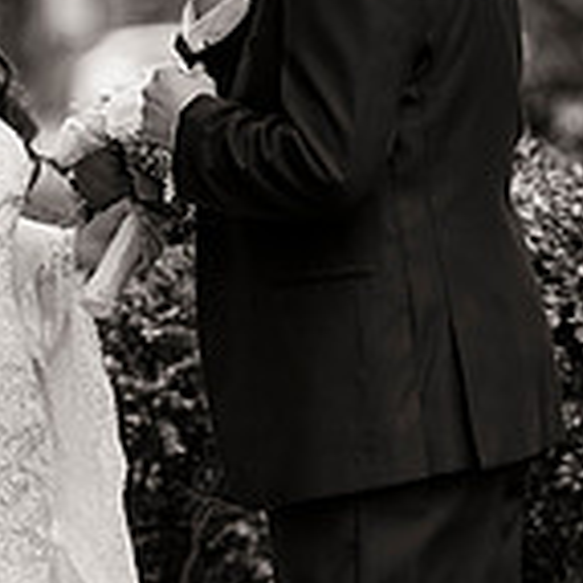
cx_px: 214
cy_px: 395
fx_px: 7908
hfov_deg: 4.2
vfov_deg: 4.2
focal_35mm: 415
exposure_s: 1/1000
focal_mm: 155
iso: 200
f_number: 2.8
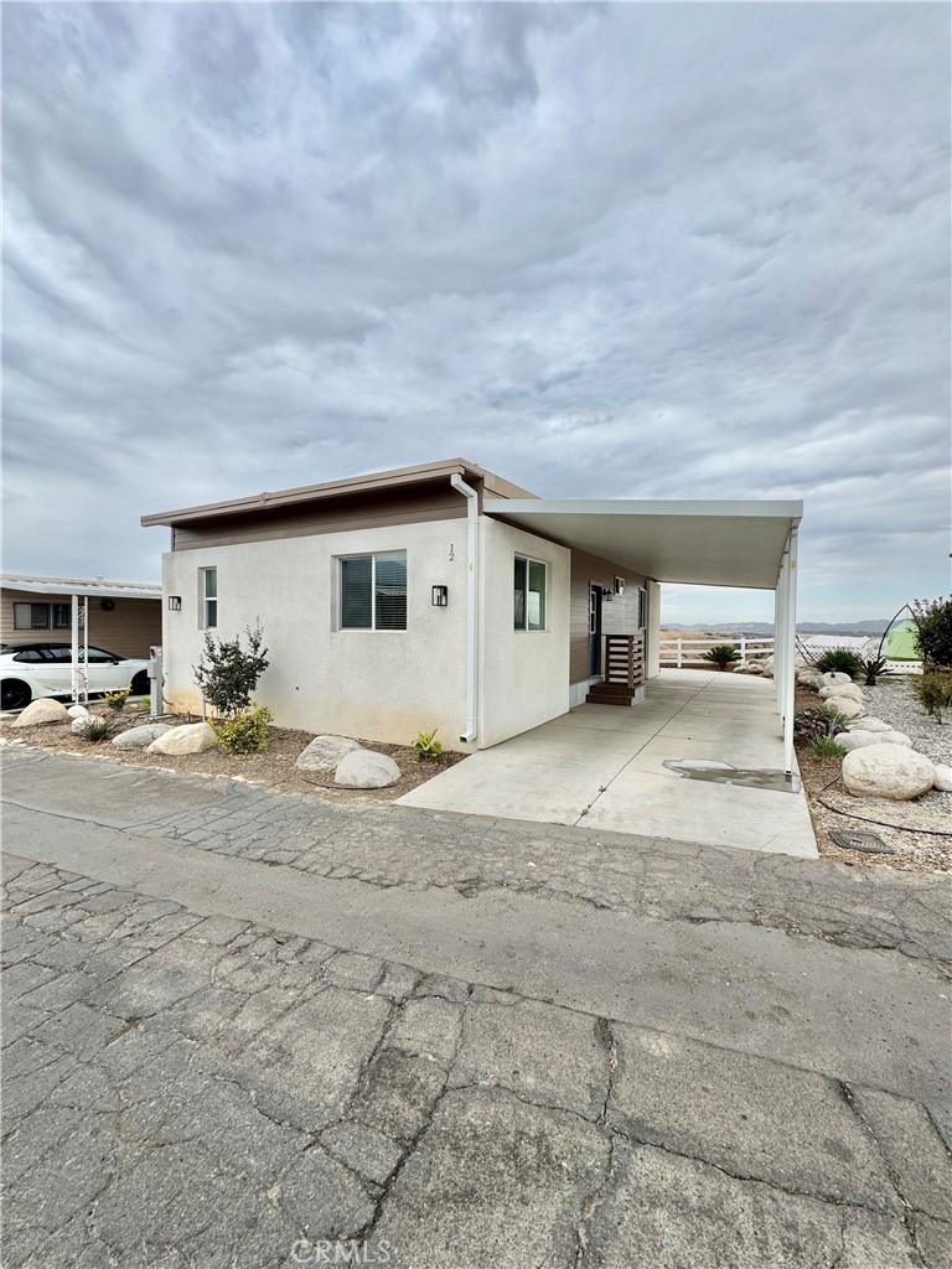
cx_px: 476
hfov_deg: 85.7
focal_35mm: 14
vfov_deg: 102.1
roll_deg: +0.2
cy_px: 634
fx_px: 513
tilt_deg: -0.3
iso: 50
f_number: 2.2
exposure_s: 1/1789
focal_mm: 2.22
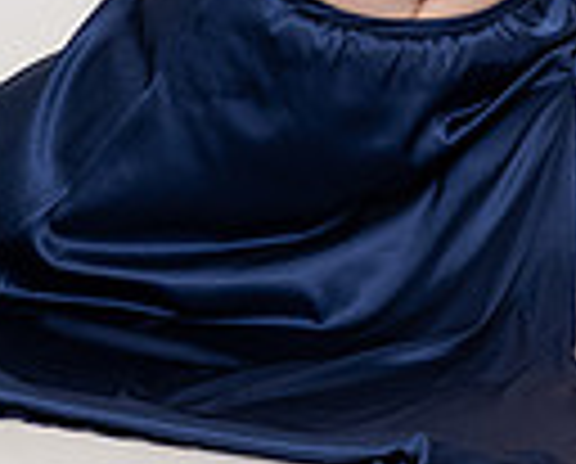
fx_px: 3417
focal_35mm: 200
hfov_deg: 9.6
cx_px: 376
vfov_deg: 7.5
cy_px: -353
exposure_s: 1/250
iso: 400
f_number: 4.5
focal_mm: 37
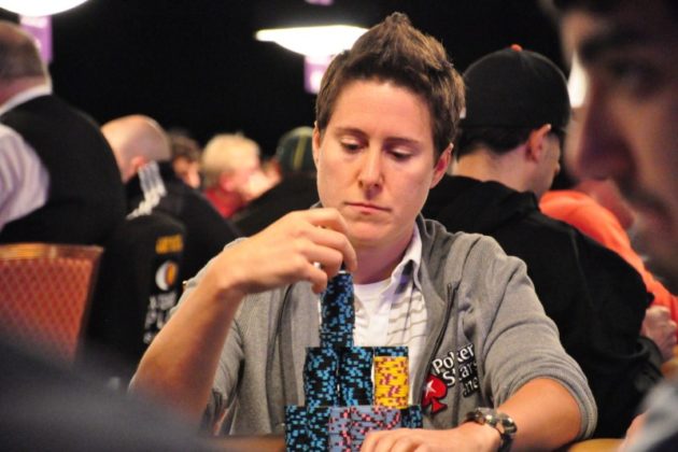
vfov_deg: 8.7
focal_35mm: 158
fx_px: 2966
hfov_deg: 13.0
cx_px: 339
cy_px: 226
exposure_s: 1/30
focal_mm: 105
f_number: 5.6
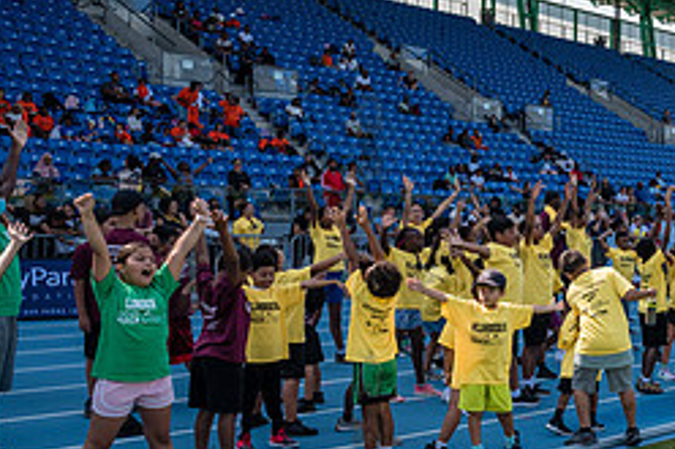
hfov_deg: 29.9
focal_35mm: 60
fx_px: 1124
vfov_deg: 22.6
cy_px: 267
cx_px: 748
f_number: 5.6
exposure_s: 1/800
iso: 400
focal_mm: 24
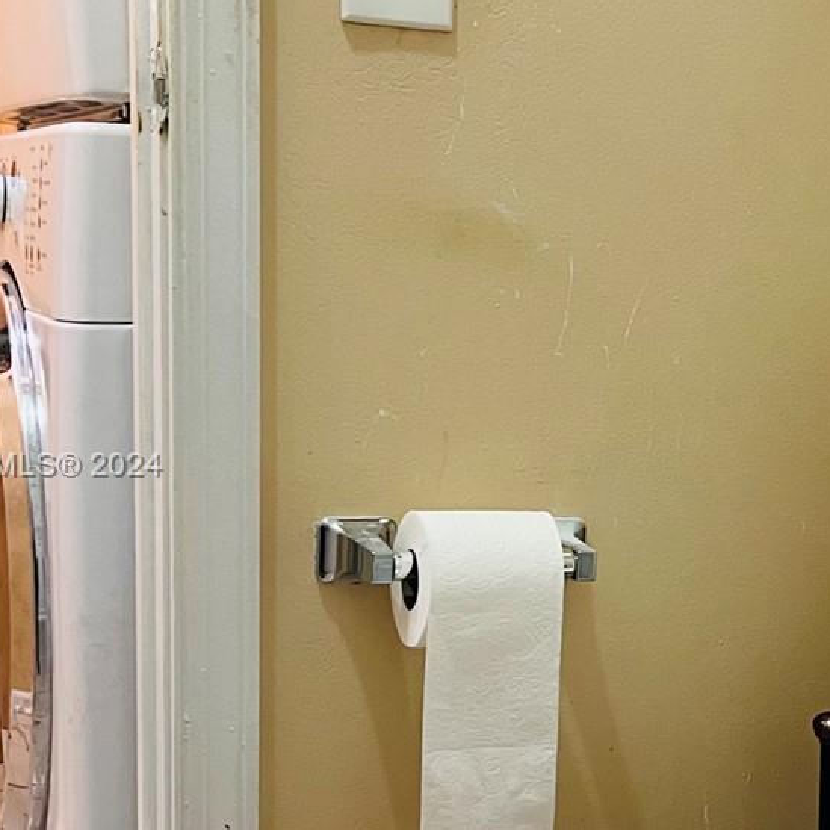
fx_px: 1818
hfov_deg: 24.2
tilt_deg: -7.1
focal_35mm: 67
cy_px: 467
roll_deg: -2.3
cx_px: 887
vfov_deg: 25.7
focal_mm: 5.1
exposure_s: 1/60
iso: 250
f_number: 1.6
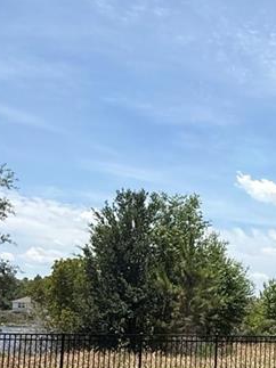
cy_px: 280
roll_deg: -1.6
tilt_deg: +3.6
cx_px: 375
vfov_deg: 35.9
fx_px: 553
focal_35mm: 52
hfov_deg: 24.0
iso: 50
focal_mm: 2.22
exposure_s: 1/2410
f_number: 2.2
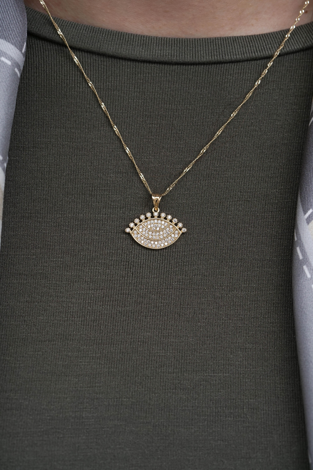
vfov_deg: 22.6
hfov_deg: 15.2
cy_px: 235
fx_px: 1173
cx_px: 156
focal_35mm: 90
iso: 500
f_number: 6.3
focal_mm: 90
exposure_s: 1/250
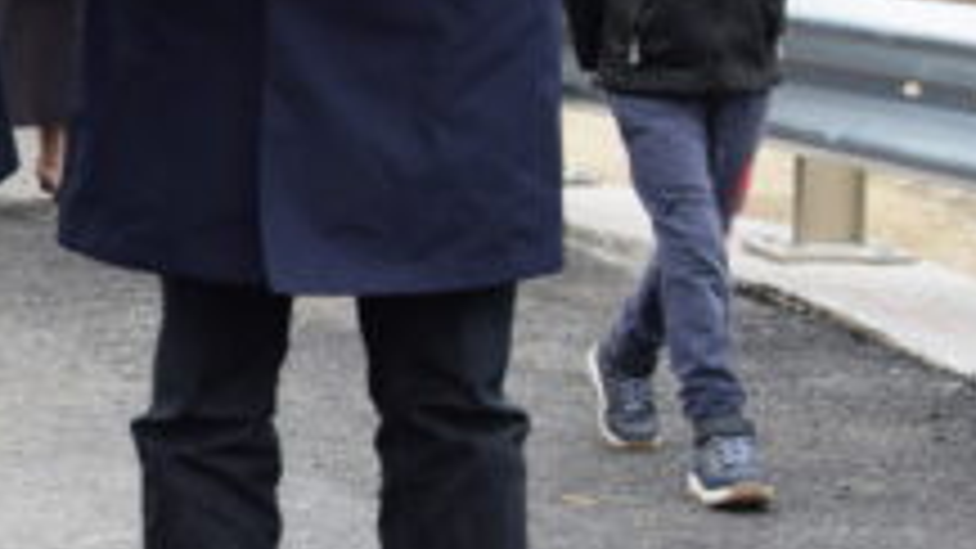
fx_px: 5042
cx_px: -517
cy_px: 11
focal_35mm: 195
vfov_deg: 6.2
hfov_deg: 10.6
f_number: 4.5
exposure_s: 1/60
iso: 400
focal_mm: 35
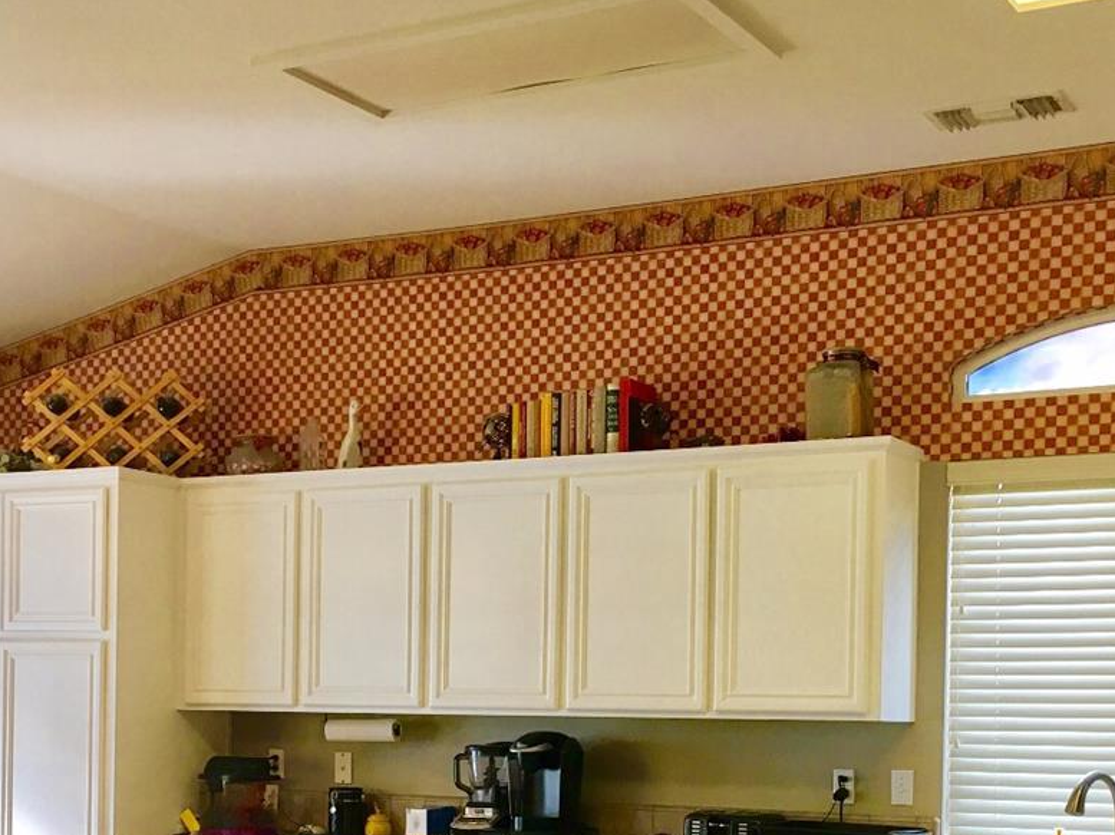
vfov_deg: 25.4
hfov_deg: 34.3
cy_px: 733
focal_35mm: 56
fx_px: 1803
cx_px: 613
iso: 32
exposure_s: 1/30
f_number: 2.2
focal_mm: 4.15
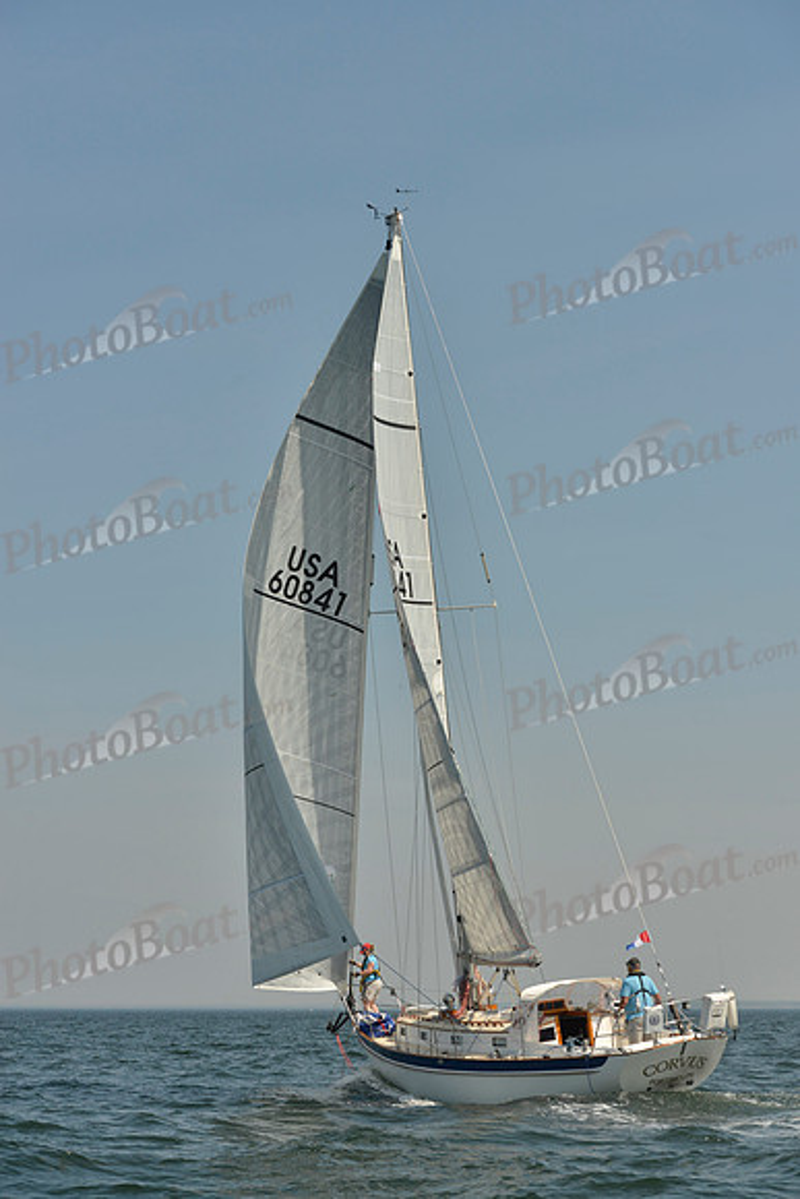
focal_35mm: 70
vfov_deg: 28.8
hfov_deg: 19.5
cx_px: 400
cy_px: 600
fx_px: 2332
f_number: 8
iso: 200
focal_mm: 70
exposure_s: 1/1250
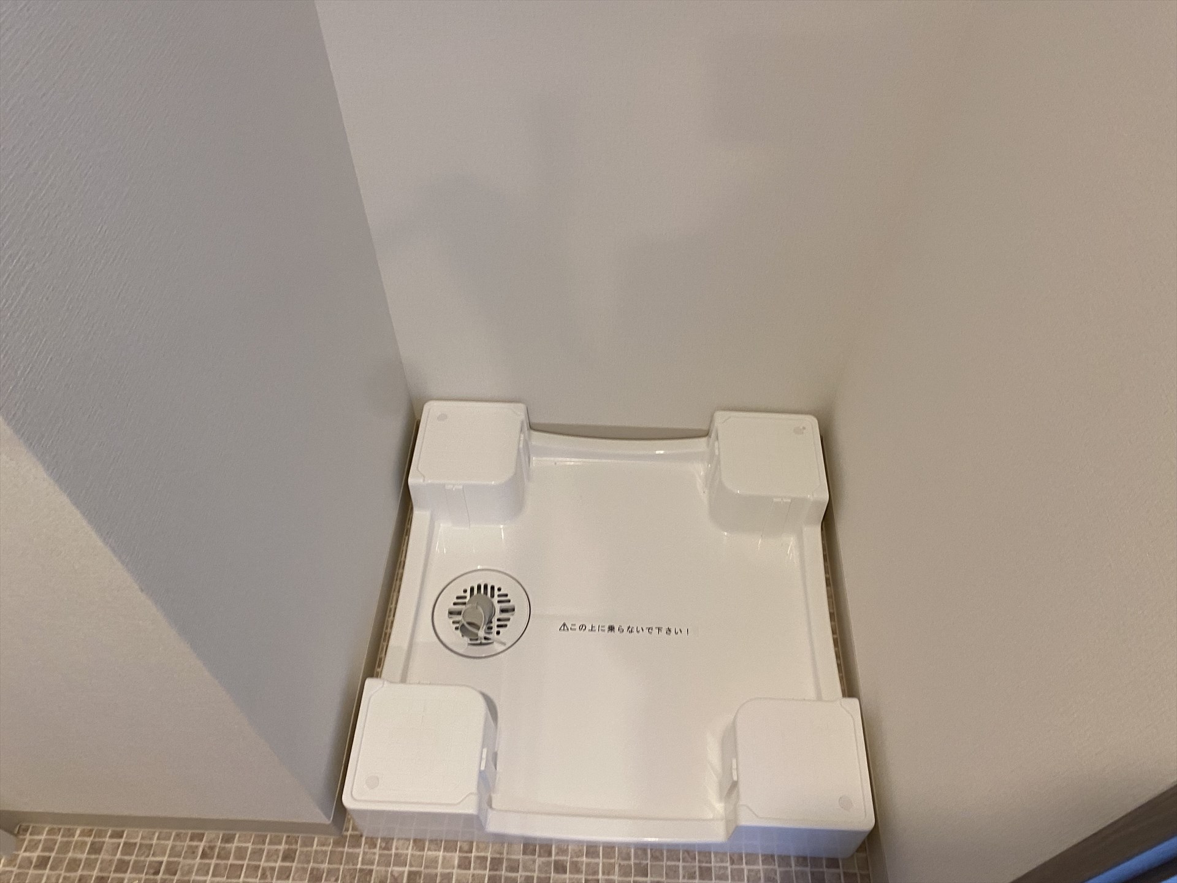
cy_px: 442
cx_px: 588
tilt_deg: -53.3
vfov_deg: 53.1
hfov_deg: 67.3
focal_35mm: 26
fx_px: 884
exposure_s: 1/50
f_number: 1.8
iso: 100
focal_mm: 4.25
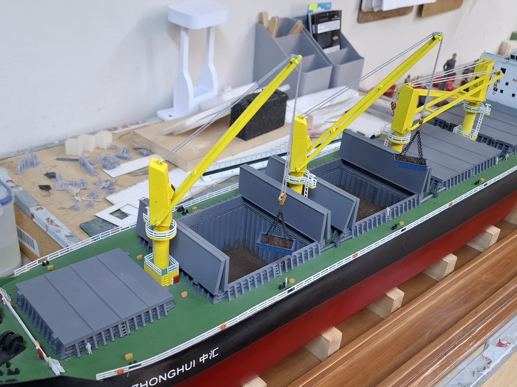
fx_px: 538
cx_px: 243
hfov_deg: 51.3
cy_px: 239
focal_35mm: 36
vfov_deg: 39.4
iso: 250
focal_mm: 5.54
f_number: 1.8
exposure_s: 1/60
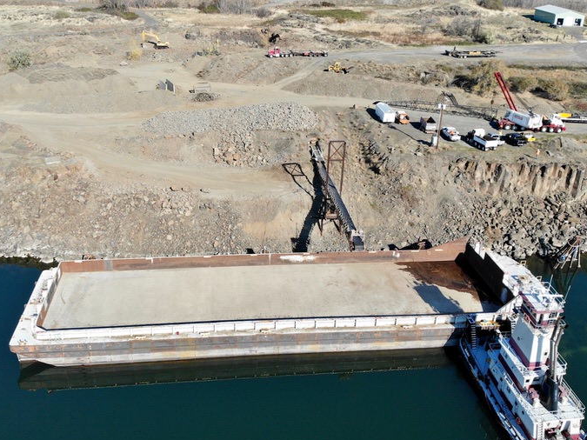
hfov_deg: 56.6
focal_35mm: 32
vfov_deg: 44.1
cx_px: 247
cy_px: 210
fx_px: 543
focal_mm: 4.5
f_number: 2.8
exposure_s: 1/847
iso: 107
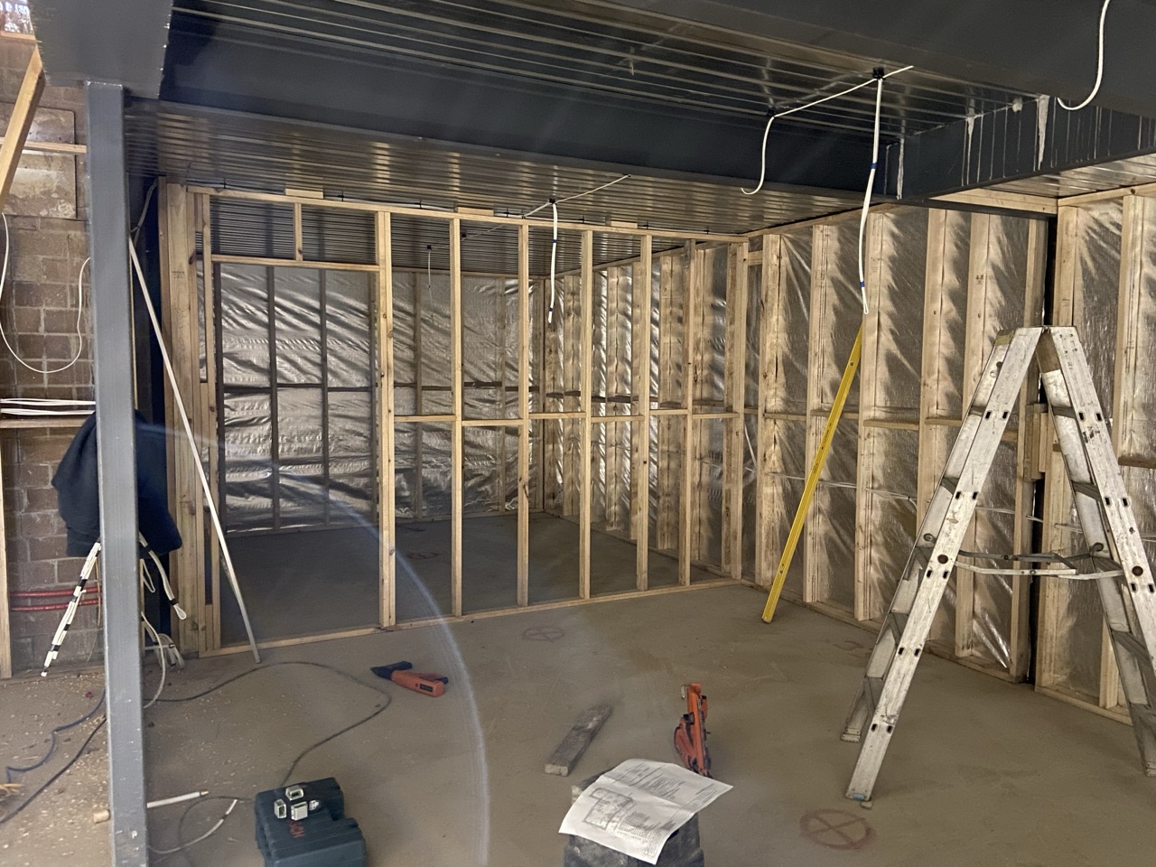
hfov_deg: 67.3
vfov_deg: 53.1
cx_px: 578
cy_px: 434
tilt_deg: -4.8
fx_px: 868
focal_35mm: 26
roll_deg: +0.1
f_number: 1.8
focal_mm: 4.25
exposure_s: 1/10
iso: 500
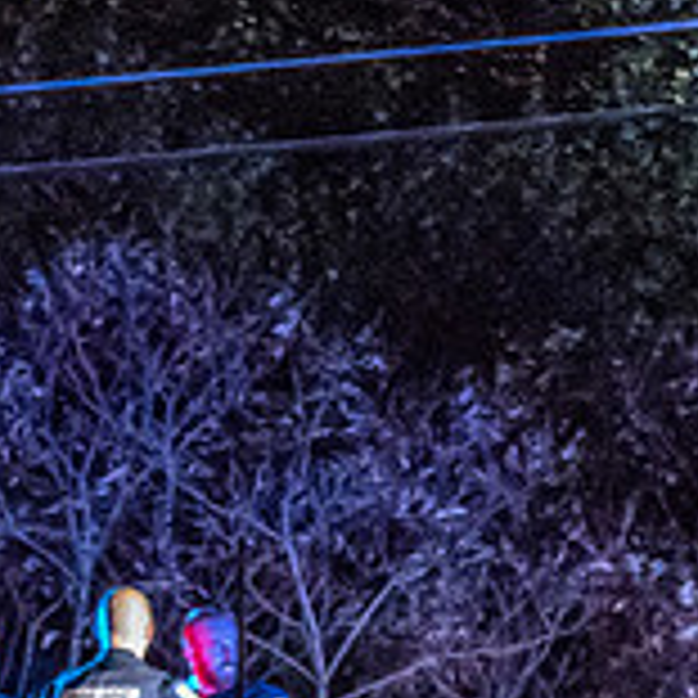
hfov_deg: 2.2
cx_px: -85
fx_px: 17954
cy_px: 619
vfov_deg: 2.2
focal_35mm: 787
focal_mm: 165
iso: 16000
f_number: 5.3
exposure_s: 1/20
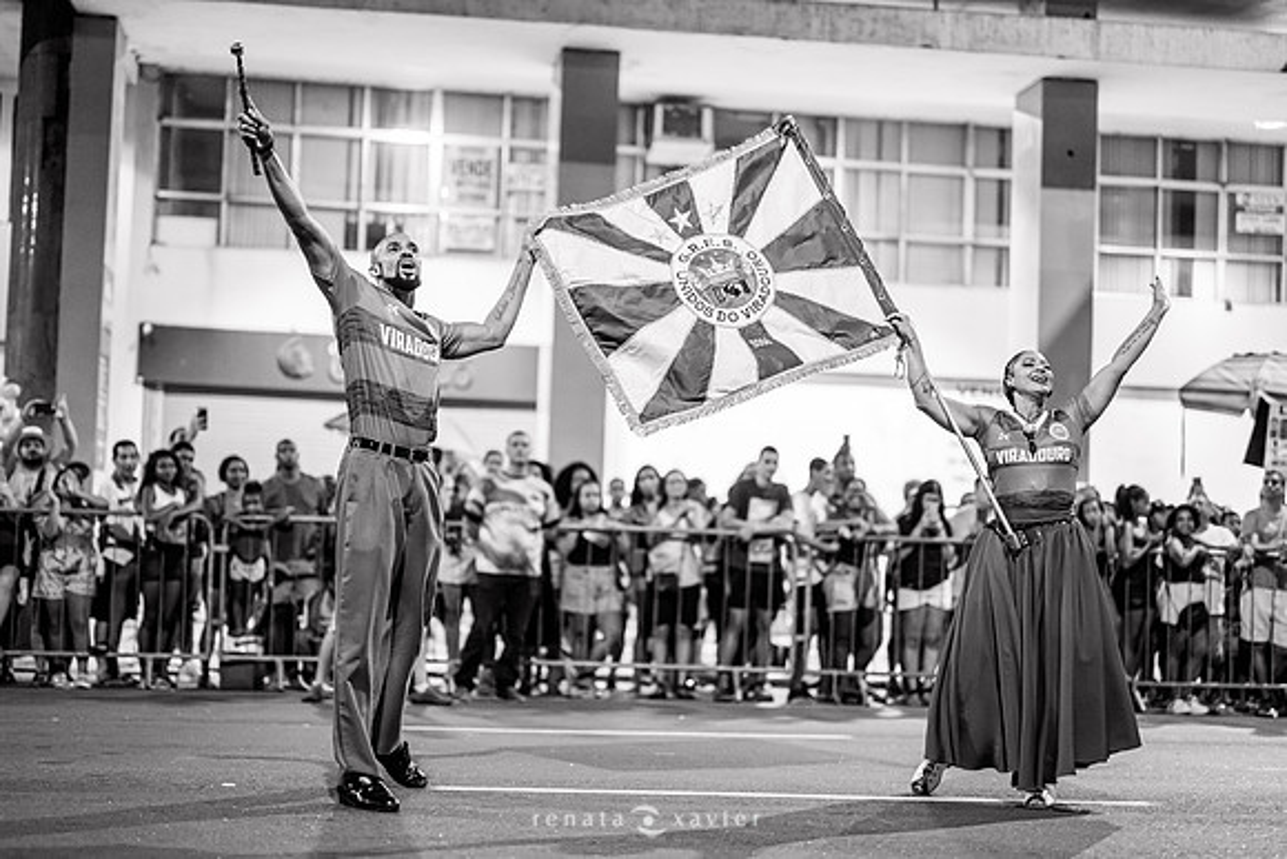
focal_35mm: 56
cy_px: 456
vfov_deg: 24.3
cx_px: 635
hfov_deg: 35.8
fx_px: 1994
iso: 2500
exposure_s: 1/320
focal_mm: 50
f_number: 1.2
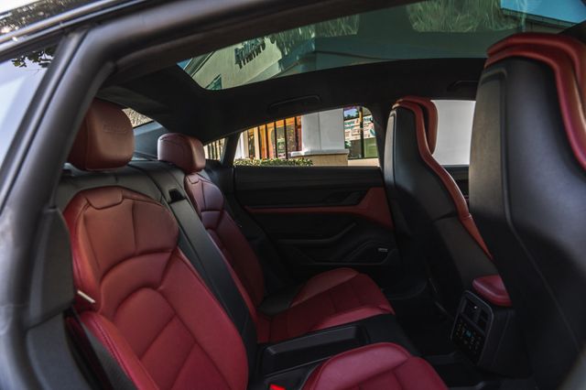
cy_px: 195
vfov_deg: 53.1
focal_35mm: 24
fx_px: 390
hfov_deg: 73.8
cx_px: 293
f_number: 8
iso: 640
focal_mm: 24
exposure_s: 1/30
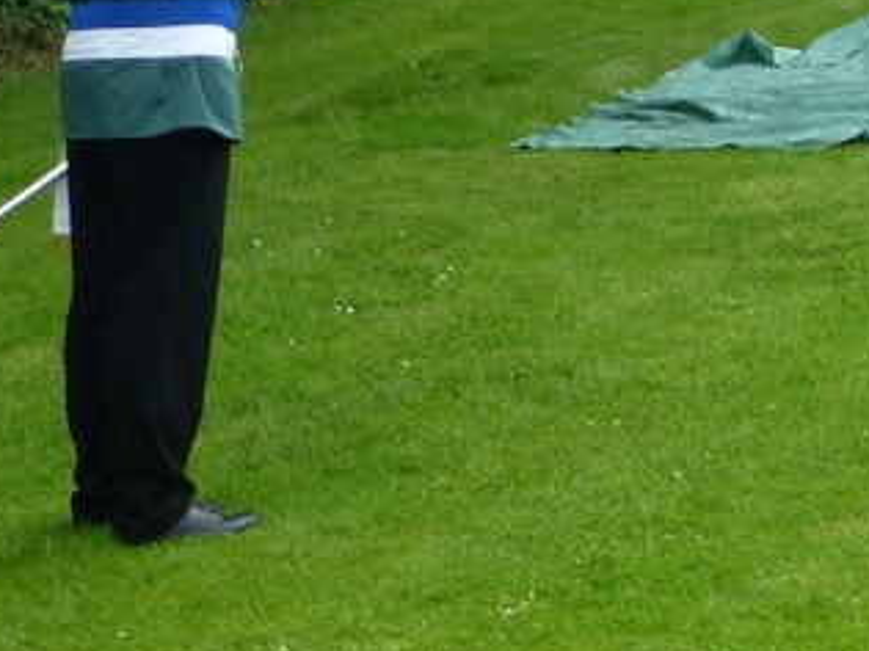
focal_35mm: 140
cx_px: 1106
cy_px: -237
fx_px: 3513
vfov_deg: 10.3
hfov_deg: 13.6
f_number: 3.9
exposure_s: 1/250
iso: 100
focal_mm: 7.4
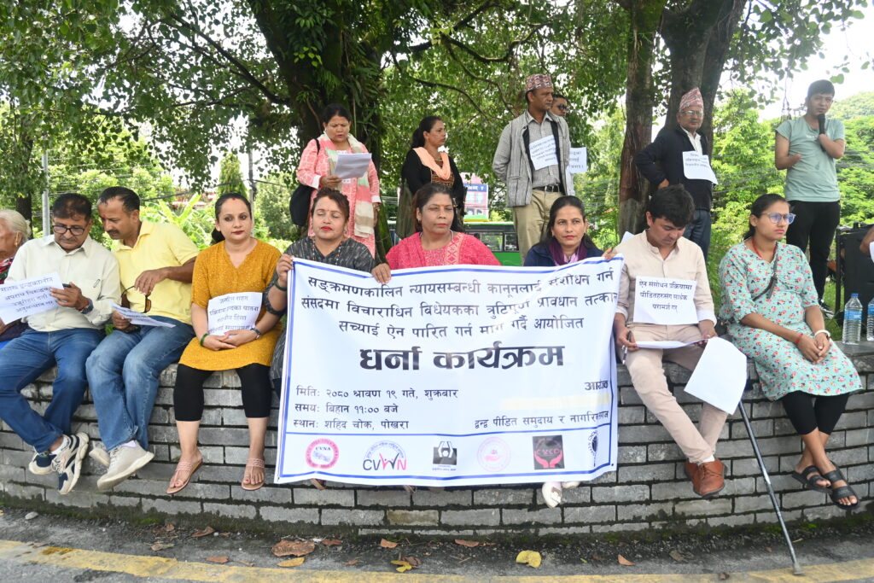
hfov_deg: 63.2
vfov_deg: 44.6
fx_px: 710
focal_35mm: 29
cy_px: 292
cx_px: 437
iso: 220
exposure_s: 1/250
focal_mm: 19.5
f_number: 4
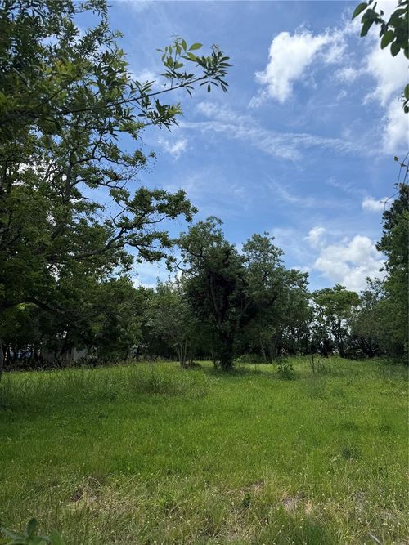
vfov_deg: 71.6
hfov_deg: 56.8
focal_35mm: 24
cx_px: 204
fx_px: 378
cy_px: 272
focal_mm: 6.76
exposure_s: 1/5319
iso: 80
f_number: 1.78
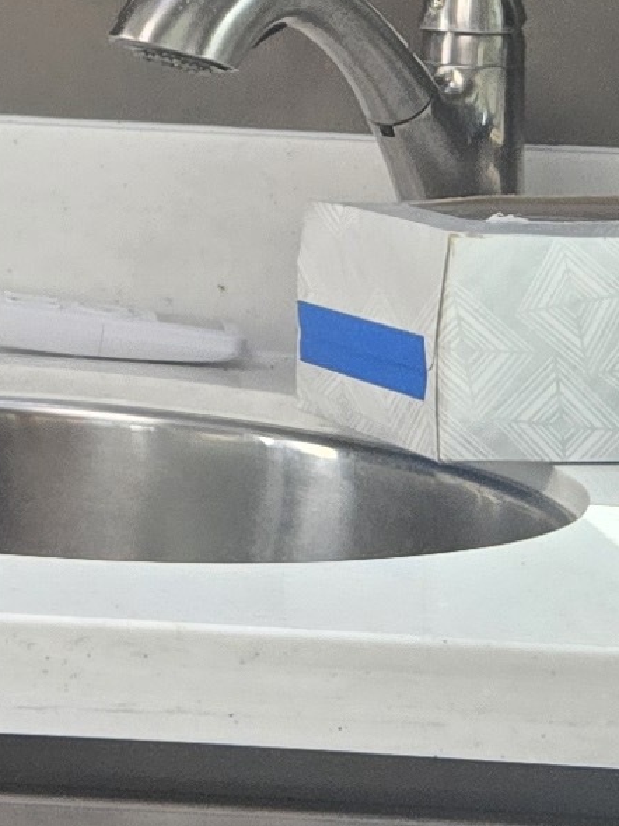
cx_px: -214
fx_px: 3722
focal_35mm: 156
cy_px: 6
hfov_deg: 9.3
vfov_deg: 12.5
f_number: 1.8
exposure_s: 1/180
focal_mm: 5.4
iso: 80
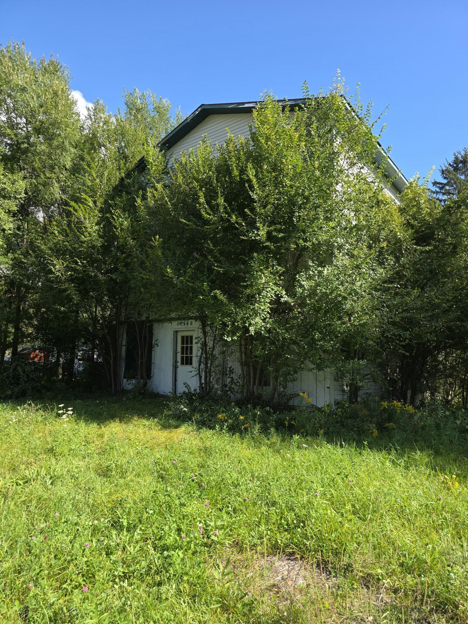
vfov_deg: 73.9
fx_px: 415
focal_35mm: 23
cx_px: 234
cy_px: 312
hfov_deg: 58.9
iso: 80
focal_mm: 6.3
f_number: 1.7
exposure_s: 1/1973
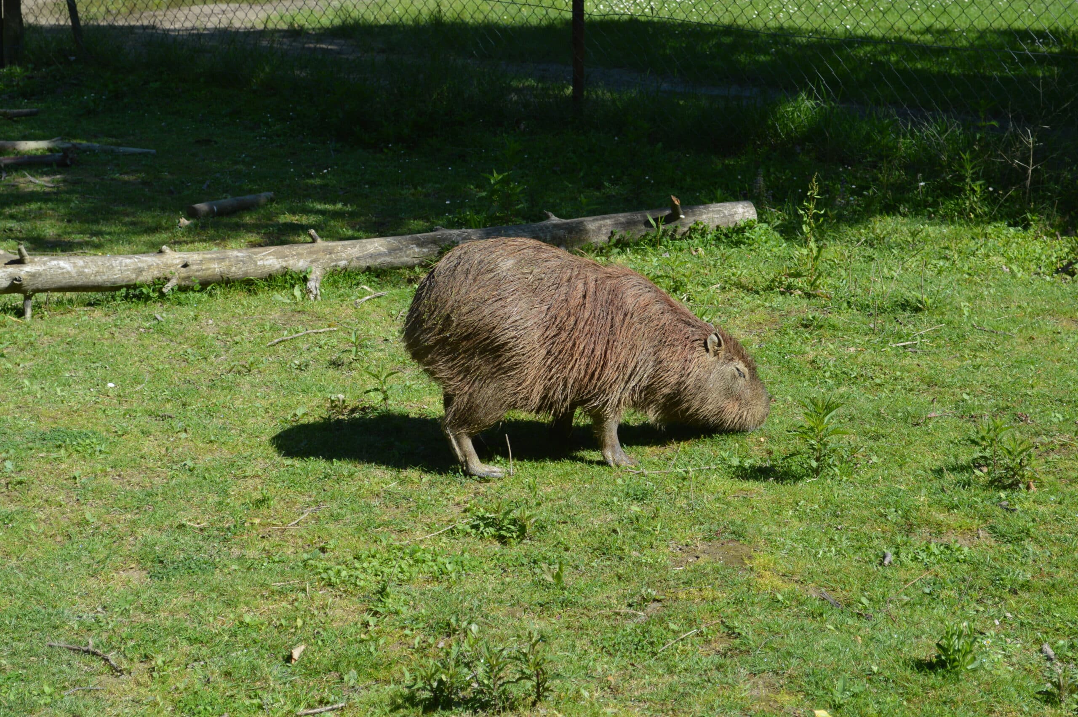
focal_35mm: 78
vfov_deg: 17.5
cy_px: 358
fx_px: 2334
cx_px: 539
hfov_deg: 26.0
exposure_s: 1/200
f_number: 7.1
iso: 100
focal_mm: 52
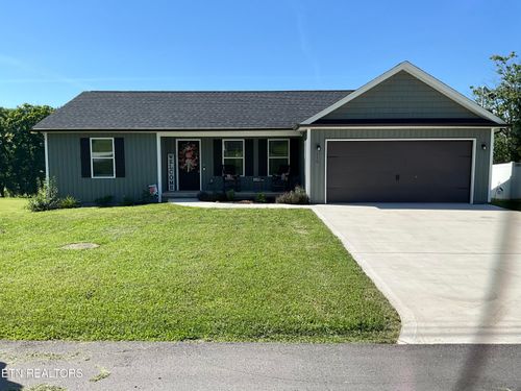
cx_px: 260
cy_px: 196
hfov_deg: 61.7
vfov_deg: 48.2
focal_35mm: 29
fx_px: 436
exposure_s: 1/1730
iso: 25
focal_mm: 3
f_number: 1.8
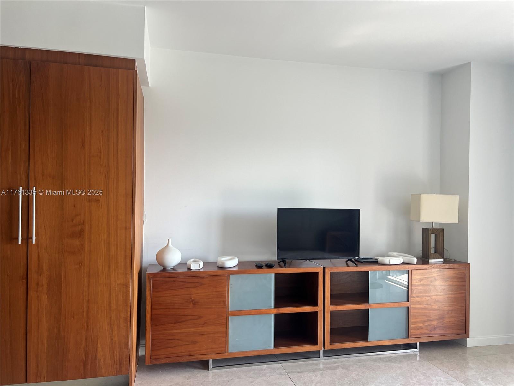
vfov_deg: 53.1
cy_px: 193
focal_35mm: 26
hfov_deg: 67.3
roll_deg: -0.6
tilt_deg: +0.0
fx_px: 386
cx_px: 257
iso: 80
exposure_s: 1/121
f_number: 1.5
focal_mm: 5.7
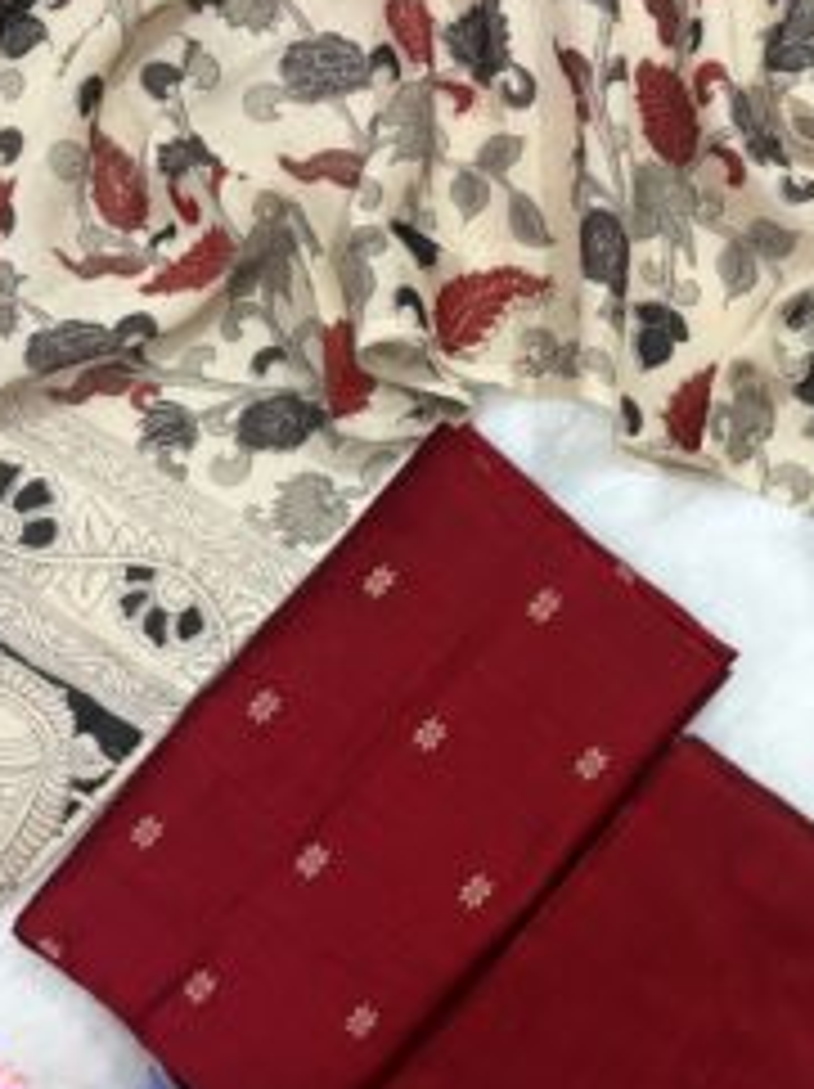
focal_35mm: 47
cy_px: 718
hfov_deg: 30.3
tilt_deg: -86.3
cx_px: 614
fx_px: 1476
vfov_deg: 40.0
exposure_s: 1/50
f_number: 1.6
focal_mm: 5.96
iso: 200
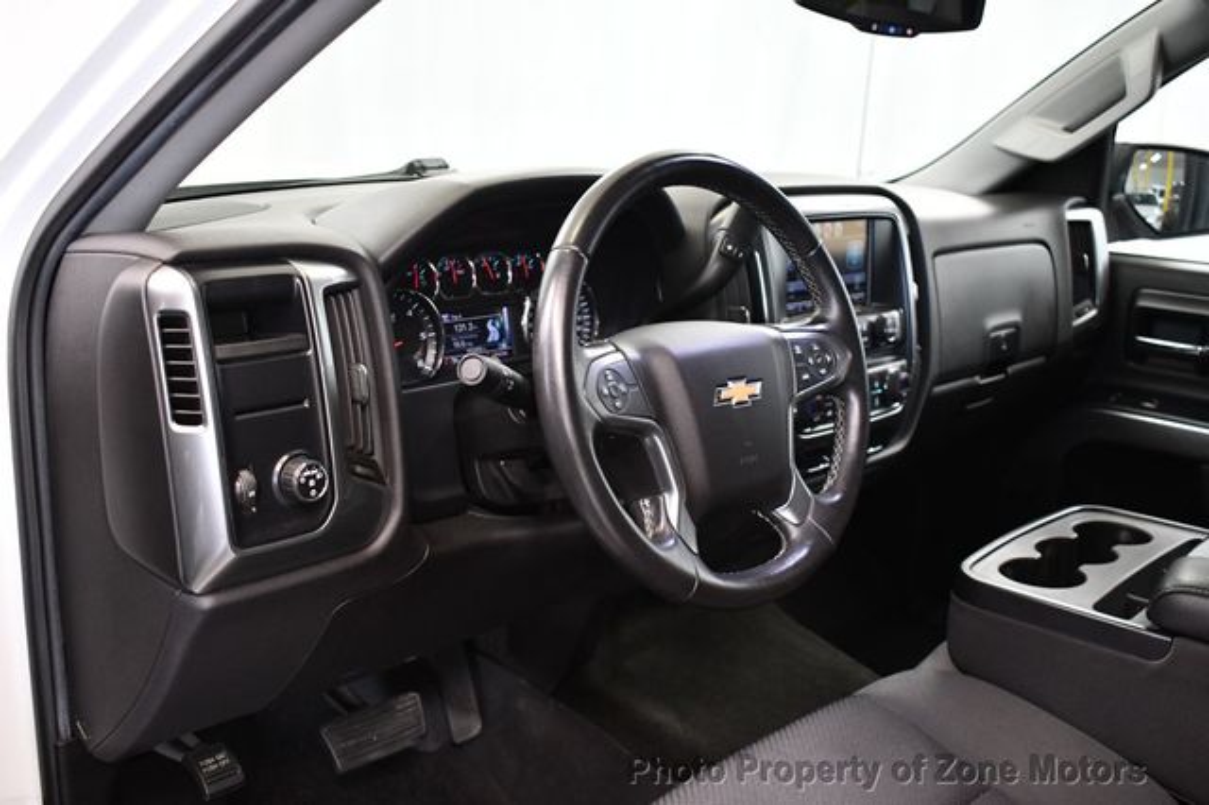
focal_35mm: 36
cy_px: 402
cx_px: 604
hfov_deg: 53.2
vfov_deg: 36.8
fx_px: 1208
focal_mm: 24
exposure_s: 1/60
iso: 3200
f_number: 4
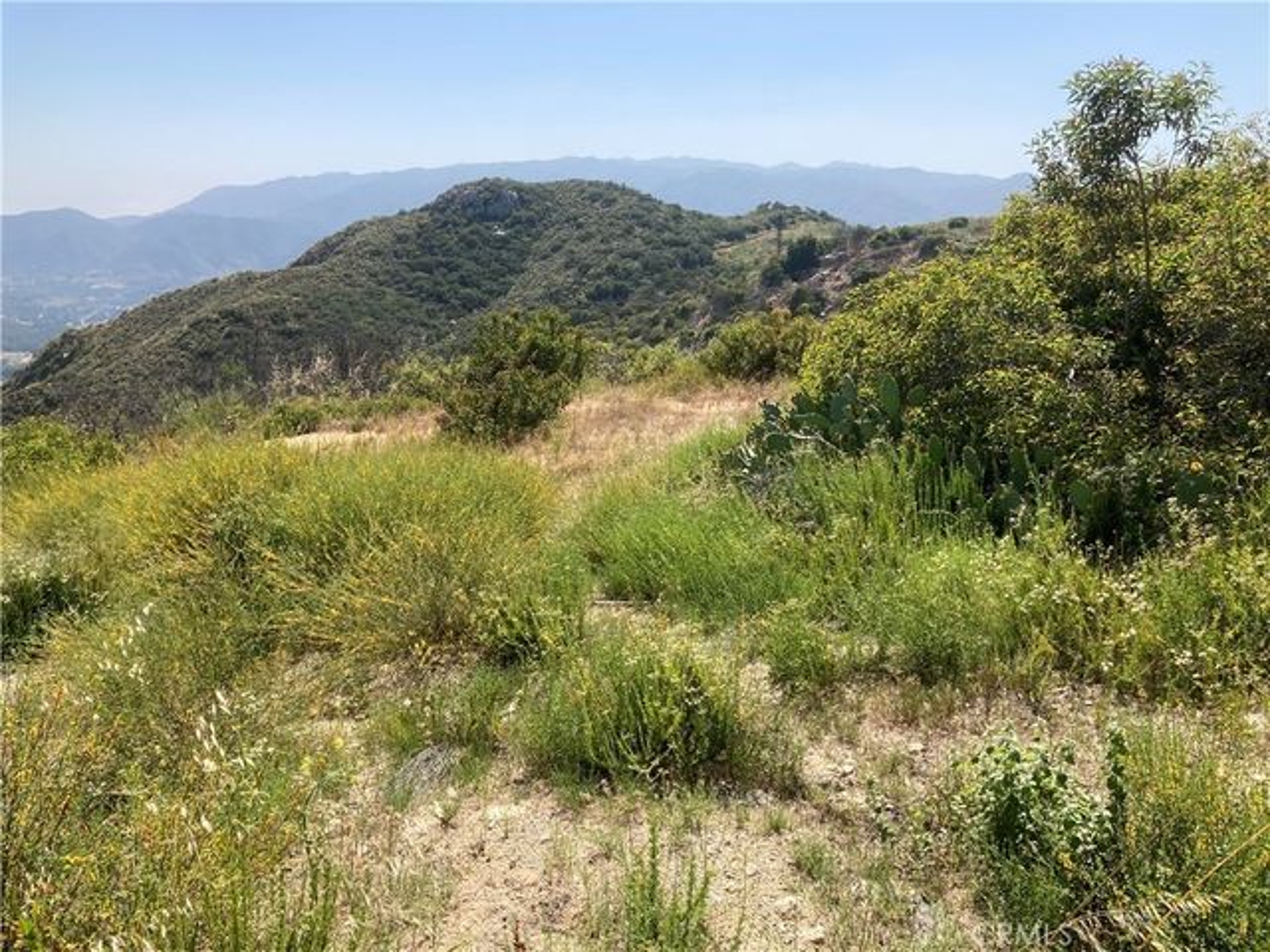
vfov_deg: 49.7
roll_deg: -2.1
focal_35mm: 28
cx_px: 635
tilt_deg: -12.6
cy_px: 476
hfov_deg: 63.4
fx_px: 1027
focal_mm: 3.99
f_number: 1.8
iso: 20
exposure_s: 1/1453
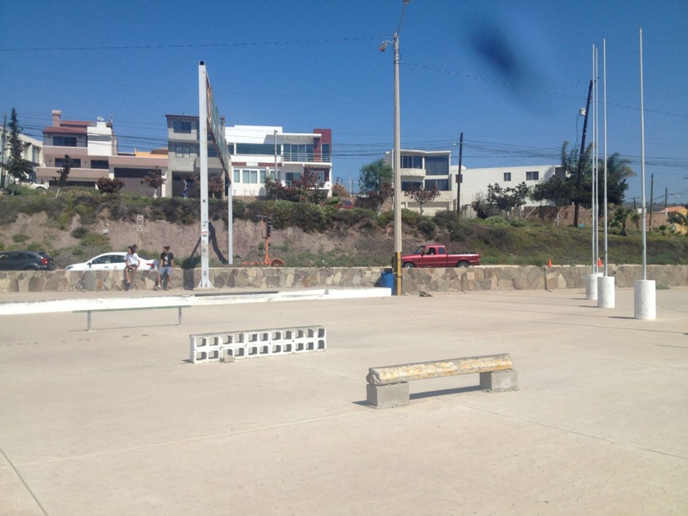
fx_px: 696
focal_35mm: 35
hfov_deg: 52.6
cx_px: 344
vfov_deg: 40.7
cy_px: 258
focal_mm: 4.28
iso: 50
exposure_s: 1/2513
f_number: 2.4
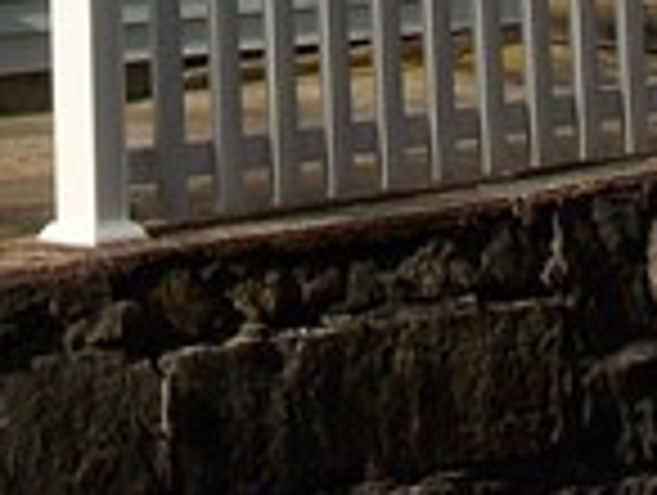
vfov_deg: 6.7
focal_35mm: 210
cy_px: -760
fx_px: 3992
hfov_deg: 9.3
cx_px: -40
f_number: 3.3
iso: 80
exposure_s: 1/1250
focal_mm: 5.3
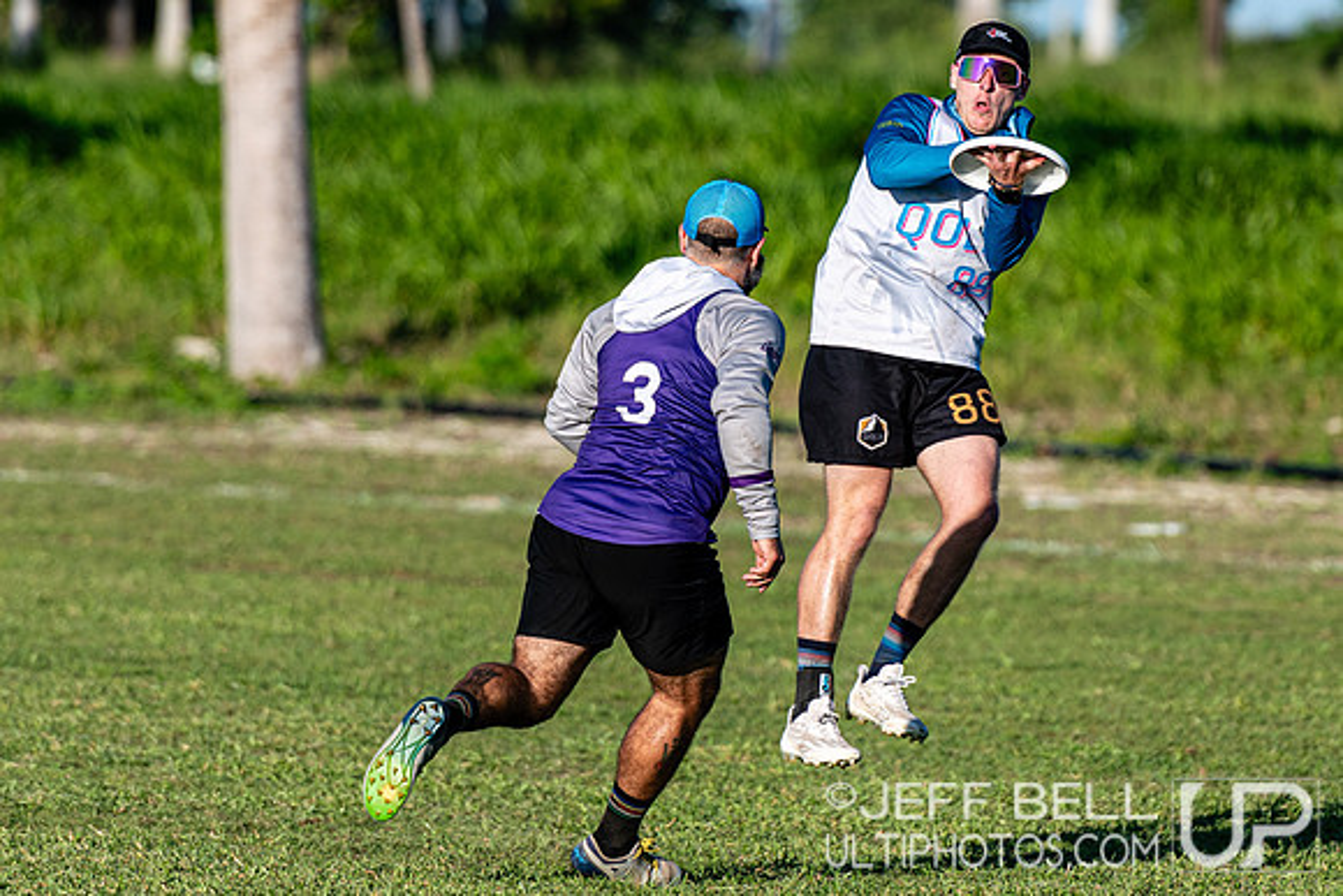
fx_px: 14265
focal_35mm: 382
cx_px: 859
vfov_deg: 3.6
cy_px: 293
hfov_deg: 5.4
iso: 100
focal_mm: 200
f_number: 3.2
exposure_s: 1/2000
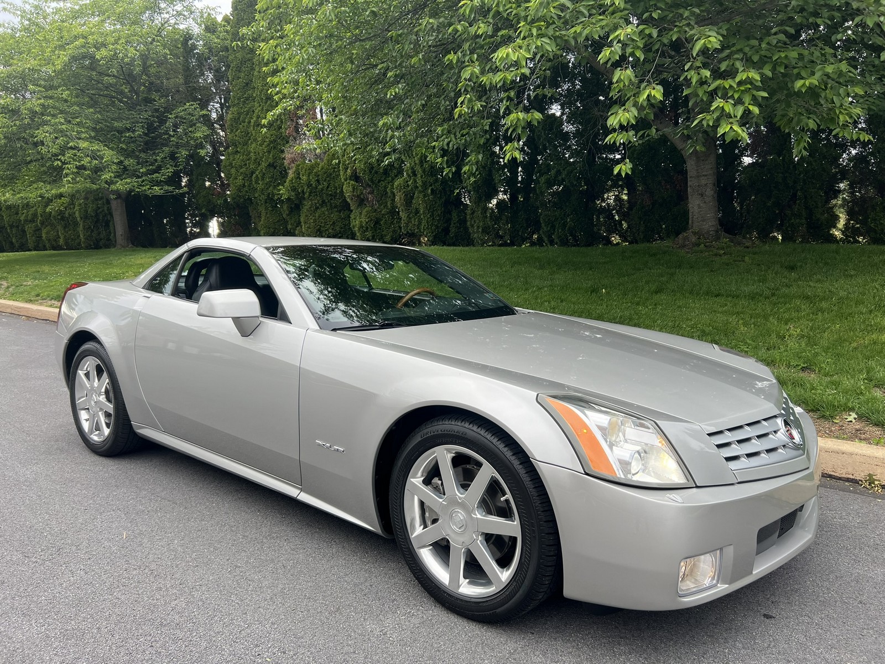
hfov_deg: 67.3
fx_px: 665
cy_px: 332
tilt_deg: -7.4
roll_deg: +0.0
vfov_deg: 53.1
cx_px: 442
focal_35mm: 26
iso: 50
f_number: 1.5
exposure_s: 1/461
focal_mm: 5.7
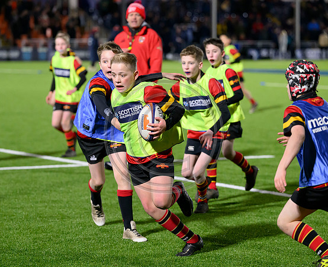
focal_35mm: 156
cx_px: 171
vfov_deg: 10.0
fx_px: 1527
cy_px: 142
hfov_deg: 12.3
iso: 6400
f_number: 3.2
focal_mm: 125
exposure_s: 1/1600
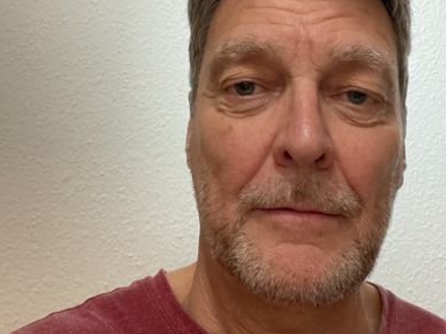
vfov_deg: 30.6
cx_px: 239
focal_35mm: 47
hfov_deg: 40.4
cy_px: 104
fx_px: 605
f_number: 2.2
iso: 400
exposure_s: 1/33
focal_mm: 2.71
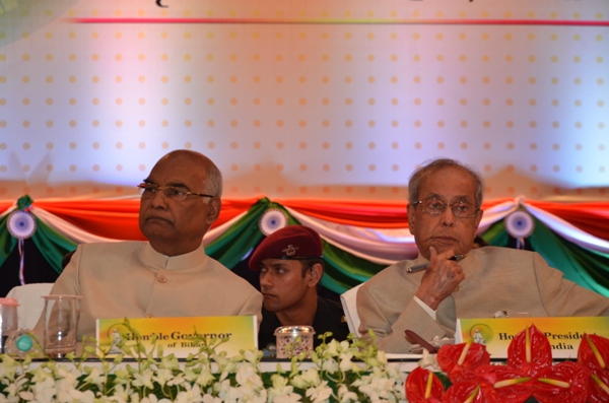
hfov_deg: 13.1
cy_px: 202
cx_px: 304
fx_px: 2658
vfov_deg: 8.7
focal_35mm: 158
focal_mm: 105
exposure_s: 1/60
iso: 1000
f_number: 6.3
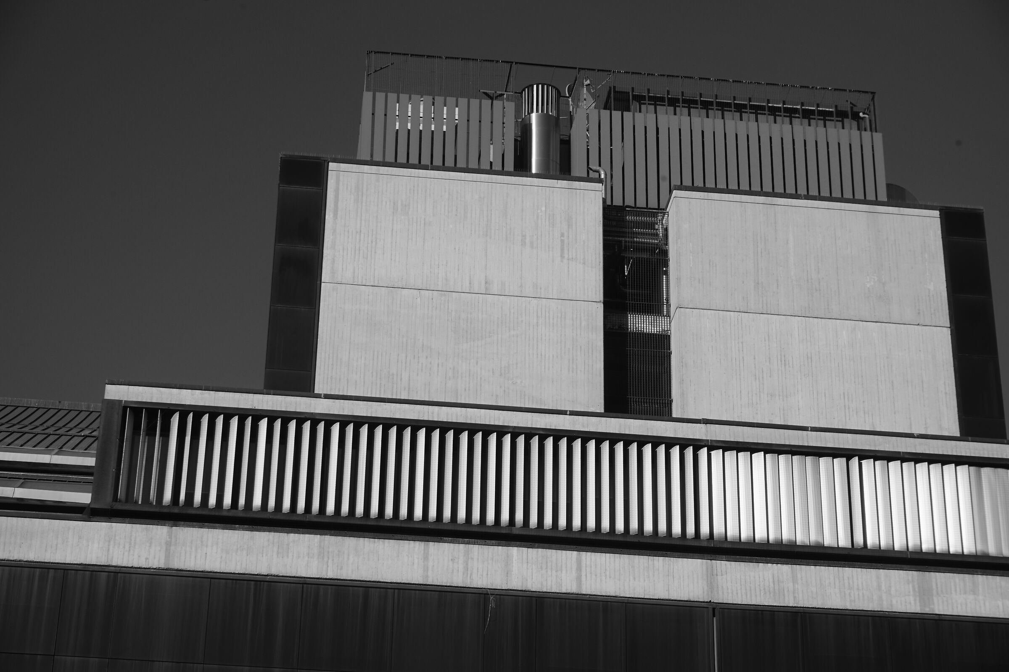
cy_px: 336
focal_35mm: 75
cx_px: 504
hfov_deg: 27.0
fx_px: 2101
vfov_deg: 18.2
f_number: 11
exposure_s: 1/800
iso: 160
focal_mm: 50
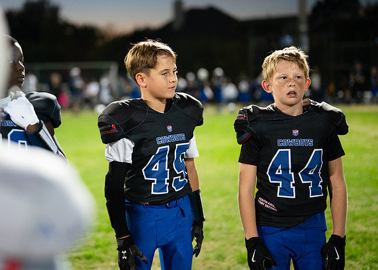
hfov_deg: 30.2
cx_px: 134
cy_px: 107
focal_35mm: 65
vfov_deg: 21.9
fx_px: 695
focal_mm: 50
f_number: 1.2
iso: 1600
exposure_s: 1/500
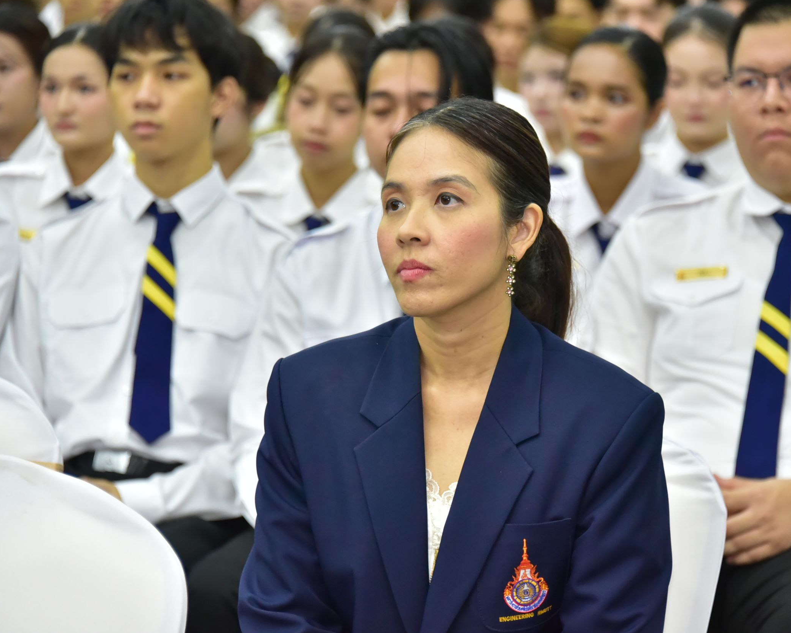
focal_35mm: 192
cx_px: 454
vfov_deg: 8.1
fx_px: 4495
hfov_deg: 10.1
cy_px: 316
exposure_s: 1/200
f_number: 5.6
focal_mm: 170
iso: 4000
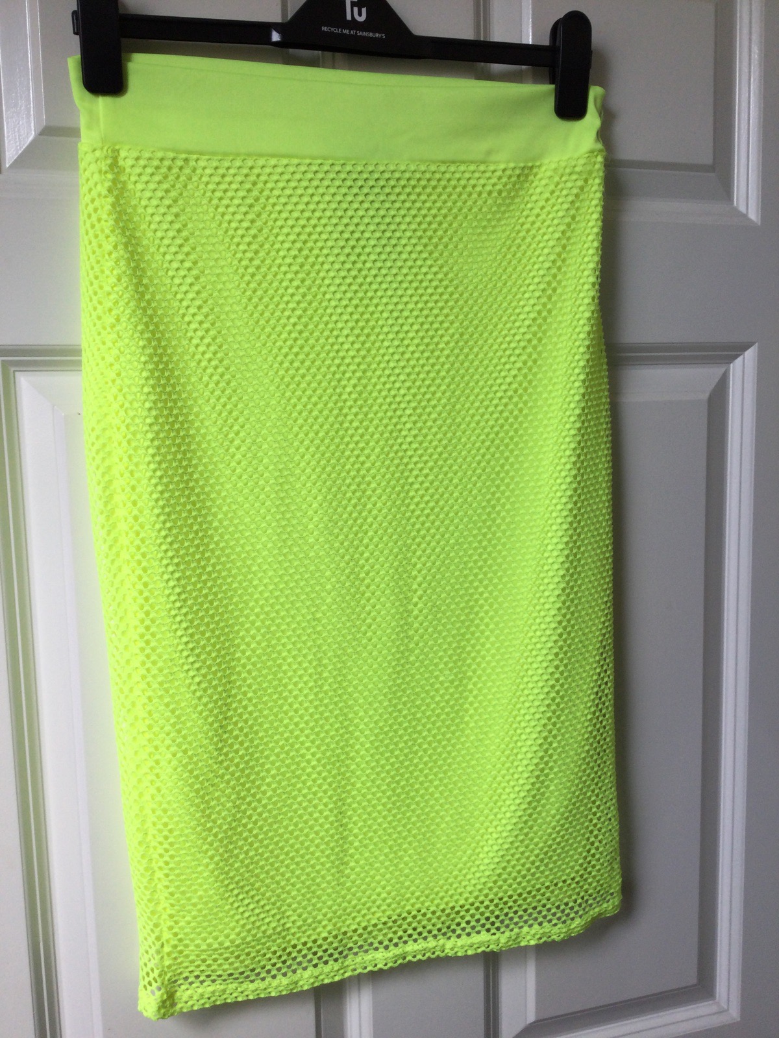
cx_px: 390
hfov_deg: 45.4
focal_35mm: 31
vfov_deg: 58.4
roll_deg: +0.0
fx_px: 930
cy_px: 519
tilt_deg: -7.4
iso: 25
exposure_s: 1/100
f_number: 2.4
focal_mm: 3.3
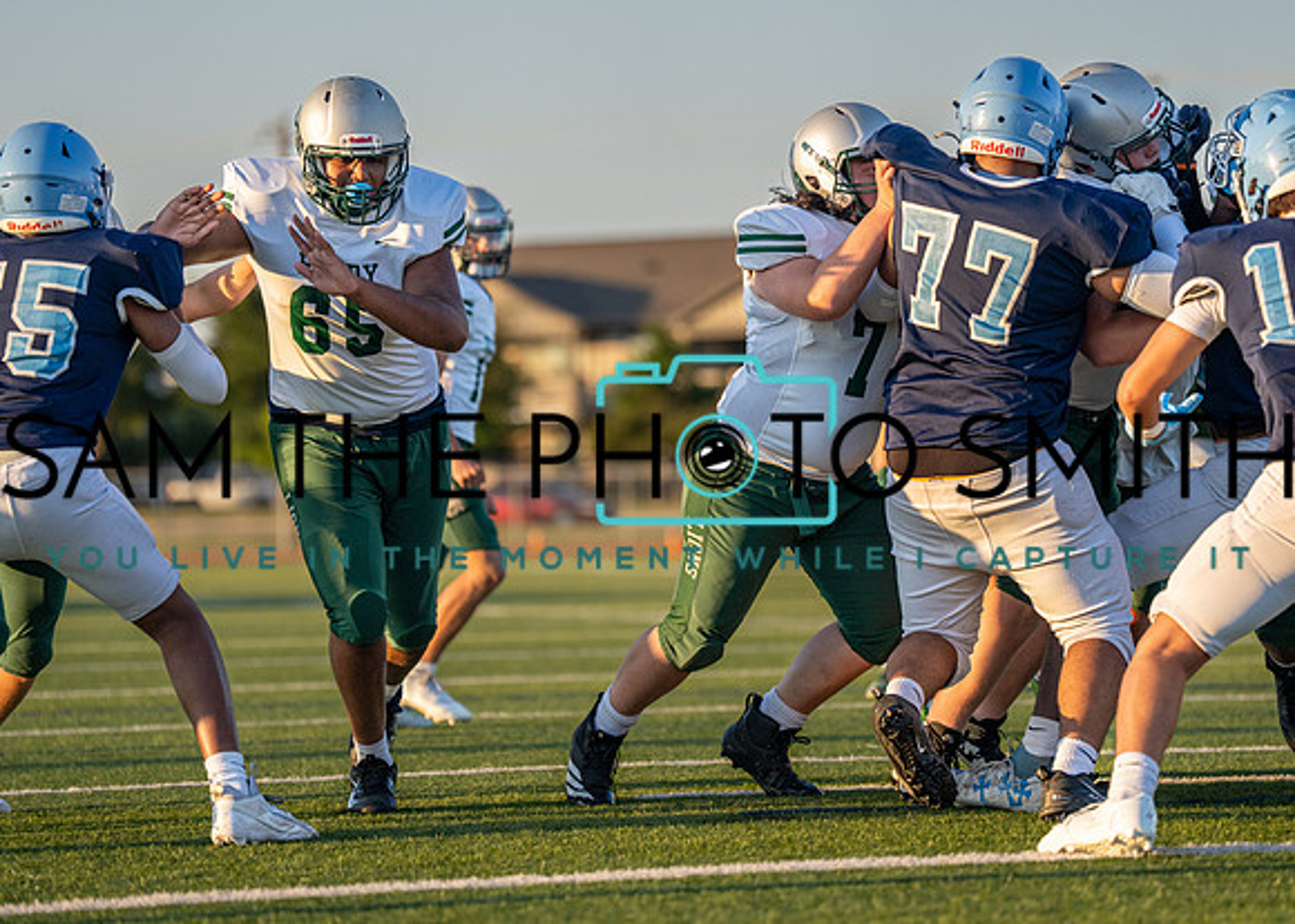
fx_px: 6229
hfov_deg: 11.9
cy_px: 513
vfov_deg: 8.5
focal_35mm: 169
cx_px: 661
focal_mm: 144
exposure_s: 1/4000
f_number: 2.8
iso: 400
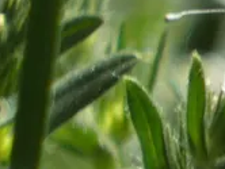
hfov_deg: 0.4
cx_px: 365
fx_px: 30105
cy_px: 26
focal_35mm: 4625
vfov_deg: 0.3
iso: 100
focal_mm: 215
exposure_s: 1/125
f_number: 5.9
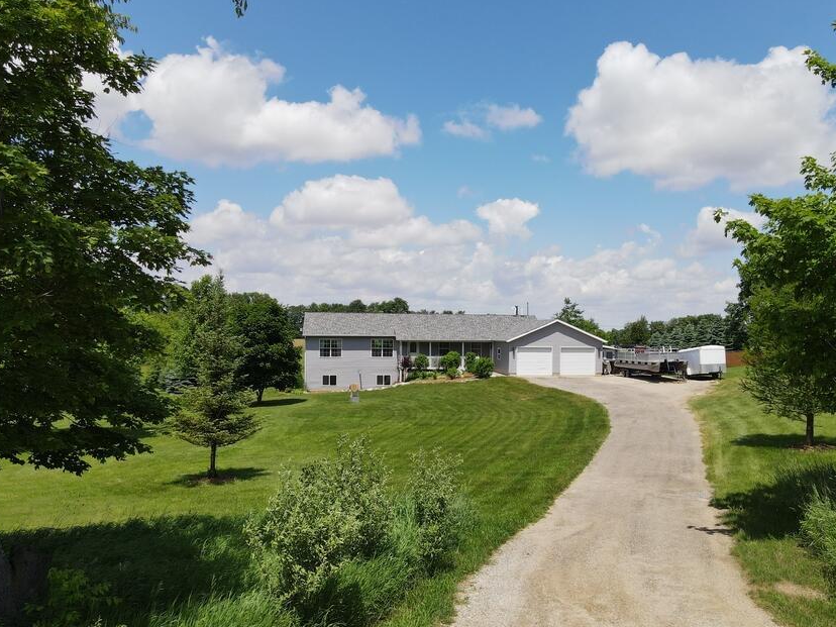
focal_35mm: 29
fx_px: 700
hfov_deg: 61.4
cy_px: 343
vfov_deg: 48.2
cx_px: 477
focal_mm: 4.5
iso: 100
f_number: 2.8
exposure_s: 1/800
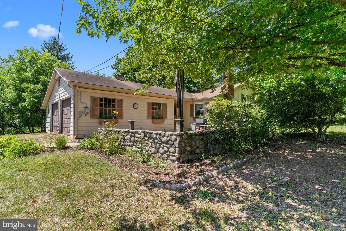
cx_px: 173
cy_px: 116
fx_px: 173
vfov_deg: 67.4
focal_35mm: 18
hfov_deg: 90.0
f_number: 10
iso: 500
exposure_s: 1/640
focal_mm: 18
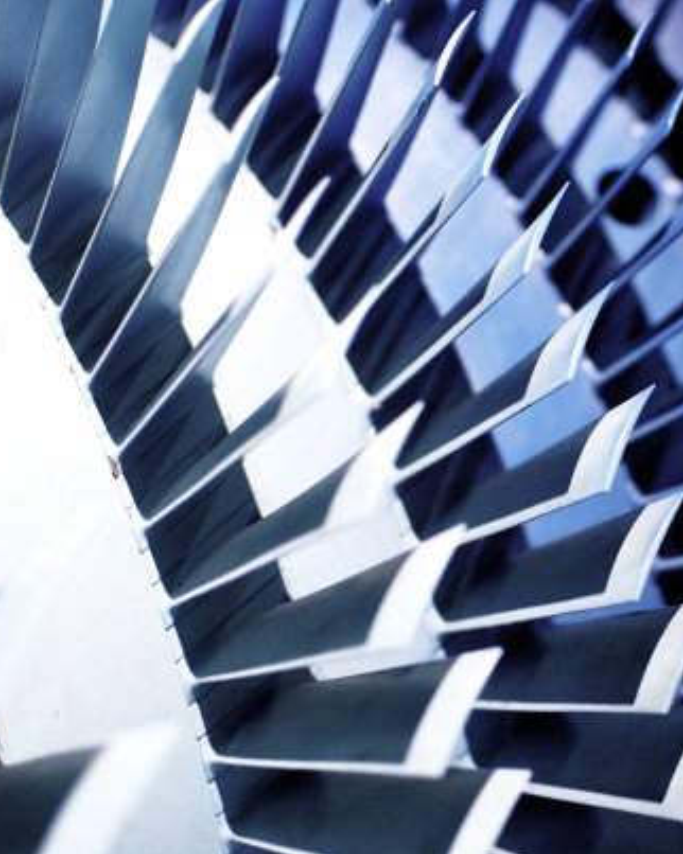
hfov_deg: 20.2
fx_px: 1889
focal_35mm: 75
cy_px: 428
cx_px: 556
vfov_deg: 25.5
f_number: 1.8
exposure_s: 1/80
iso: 250
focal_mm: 35
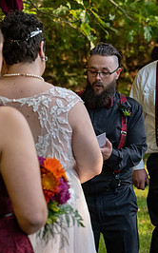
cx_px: 104
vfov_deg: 16.2
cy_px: 152
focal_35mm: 129
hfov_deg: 10.1
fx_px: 890
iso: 6400
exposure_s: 1/5000
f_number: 4
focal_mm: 75
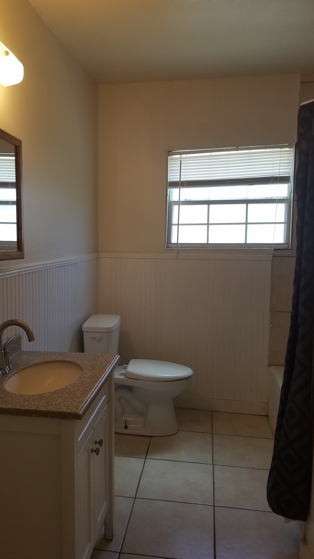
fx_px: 429
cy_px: 283
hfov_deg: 40.1
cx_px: 132
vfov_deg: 66.1
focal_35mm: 29
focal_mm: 4.2
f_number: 1.7
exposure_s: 1/60
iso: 64
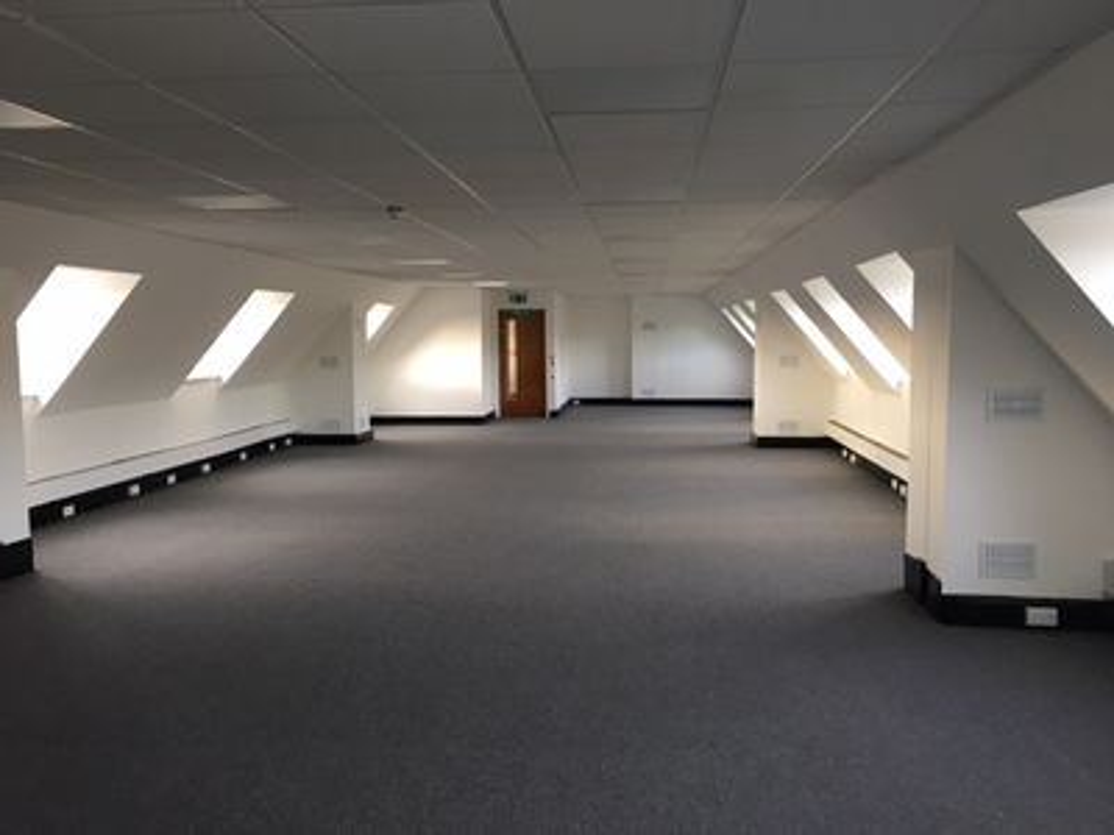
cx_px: 557
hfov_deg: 61.7
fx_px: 933
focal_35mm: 29
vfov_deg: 48.2
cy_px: 418
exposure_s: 1/33
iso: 80
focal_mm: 4.15
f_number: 2.2
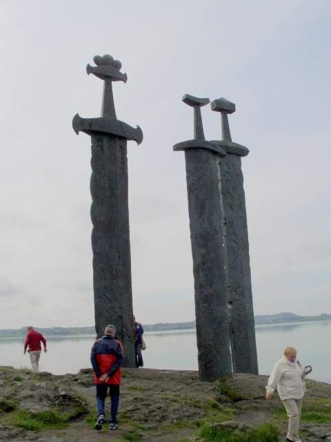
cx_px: 166
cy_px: 221
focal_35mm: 33
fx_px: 421
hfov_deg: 42.9
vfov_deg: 55.4
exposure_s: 1/2000
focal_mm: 7.1
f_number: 5.6
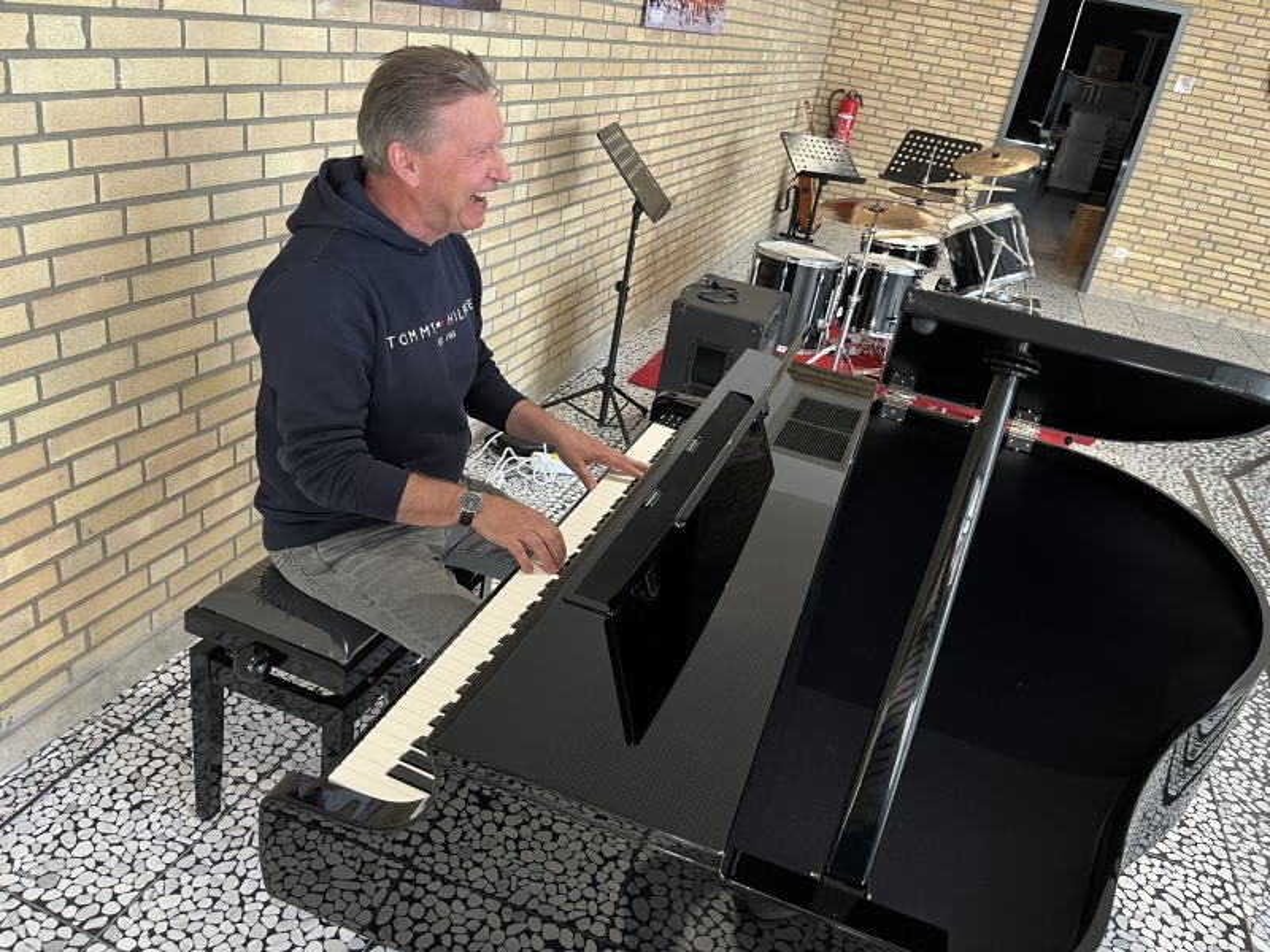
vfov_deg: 53.1
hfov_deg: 67.3
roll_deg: -10.4
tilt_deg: -25.9
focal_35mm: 26
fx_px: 954
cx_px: 635
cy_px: 476
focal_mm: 5.1
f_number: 1.6
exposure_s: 1/50
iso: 160
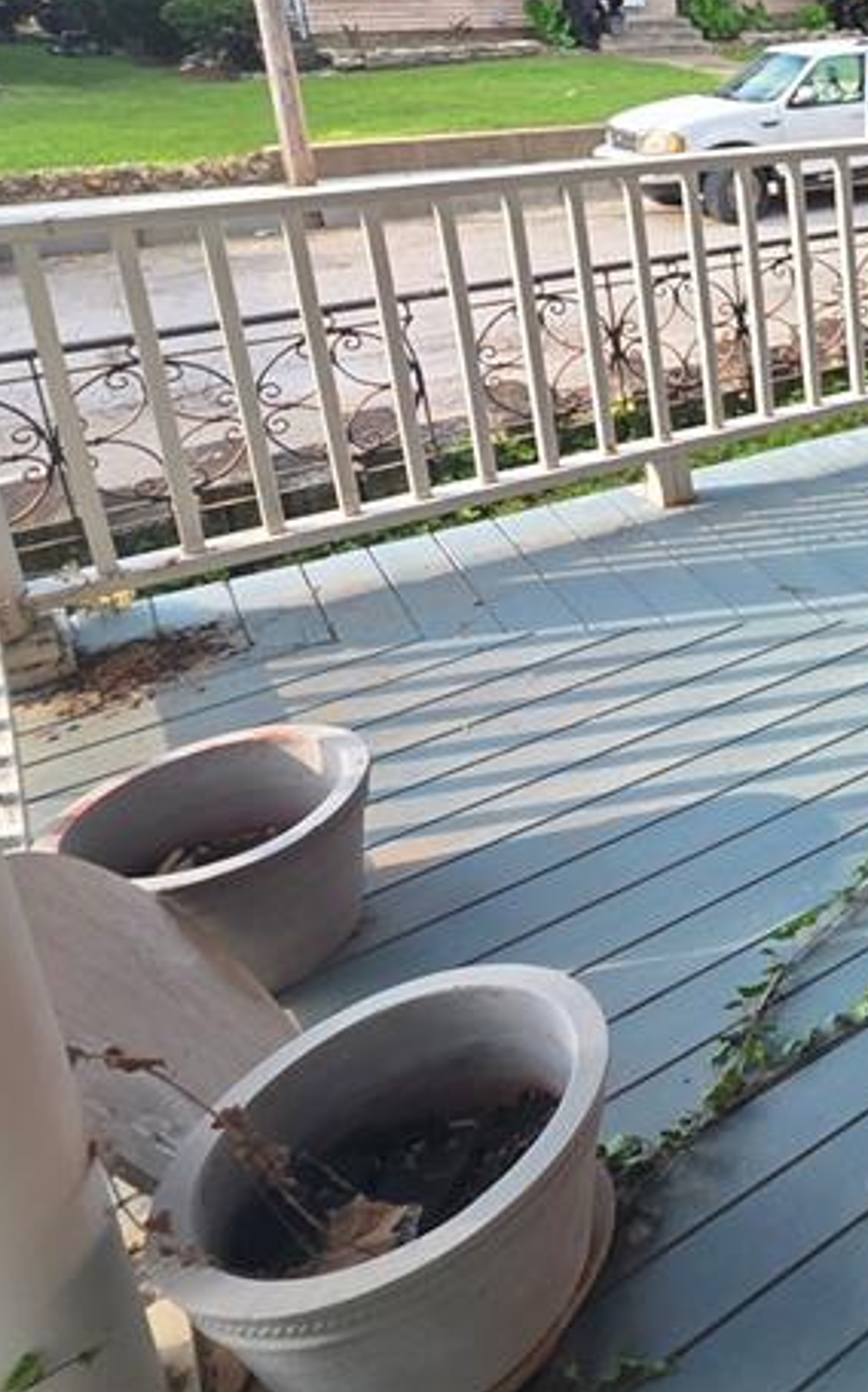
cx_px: 1354
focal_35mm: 31
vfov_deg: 57.2
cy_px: 300
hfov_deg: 26.6
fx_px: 1174
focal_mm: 2.2
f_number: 1.9
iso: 40
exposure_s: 1/249
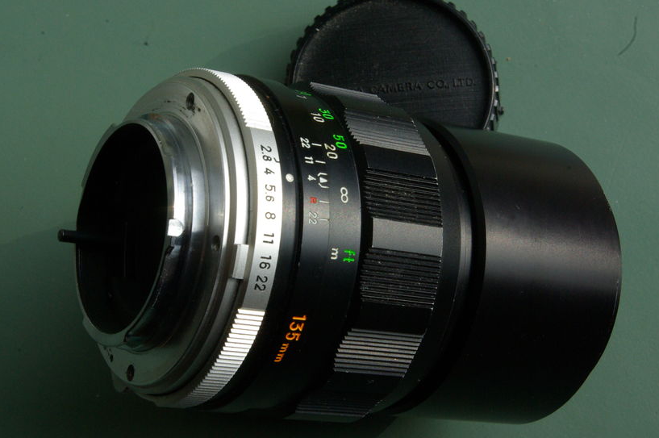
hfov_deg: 24.6
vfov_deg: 16.5
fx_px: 1511
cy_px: 222
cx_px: 324
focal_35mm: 83
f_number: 22
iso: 400
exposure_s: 1/30
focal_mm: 45
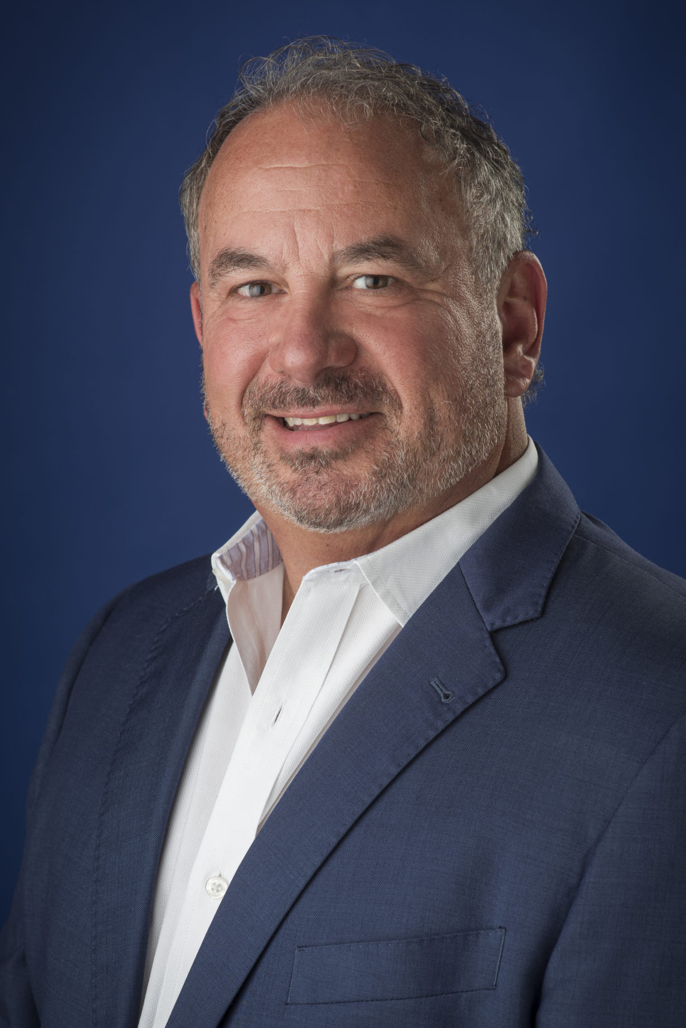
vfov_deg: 17.3
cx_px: 379
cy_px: 526
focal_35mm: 118
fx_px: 3369
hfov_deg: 11.6
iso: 64
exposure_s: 1/200
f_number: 8
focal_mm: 85
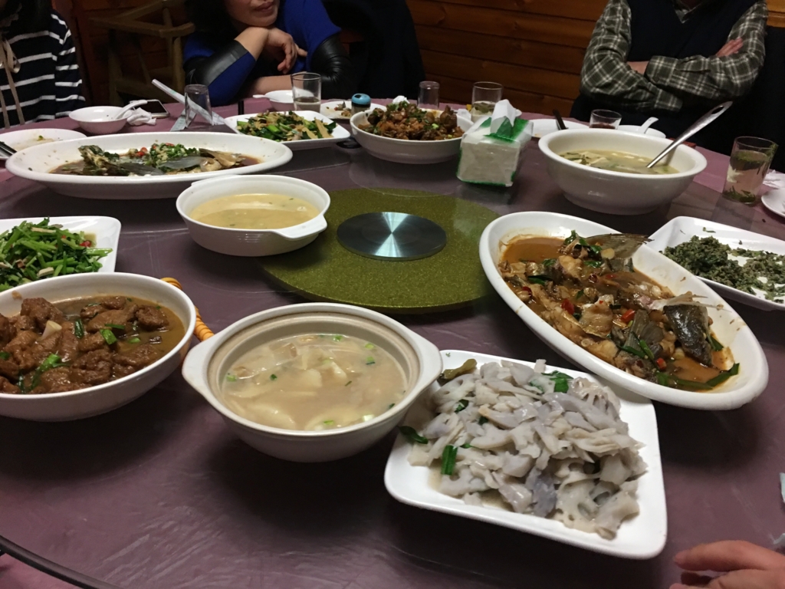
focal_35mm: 29
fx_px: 658
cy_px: 294
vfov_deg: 48.2
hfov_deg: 61.7
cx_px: 392
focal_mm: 4.15
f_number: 2.2
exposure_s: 1/10
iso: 100
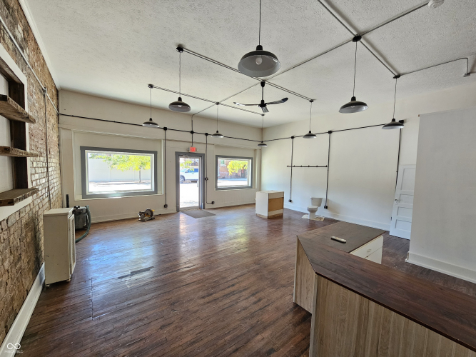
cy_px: 178
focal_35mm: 13
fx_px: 179
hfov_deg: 106.2
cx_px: 238
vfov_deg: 89.9
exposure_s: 1/60
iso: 100
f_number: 2.2
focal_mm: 2.2
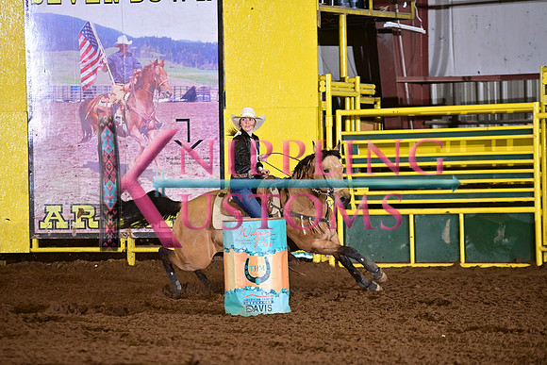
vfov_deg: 7.4
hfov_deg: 11.1
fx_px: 2811
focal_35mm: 185
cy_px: 182
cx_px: 274
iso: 1000
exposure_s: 1/200
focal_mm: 185
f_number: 3.2
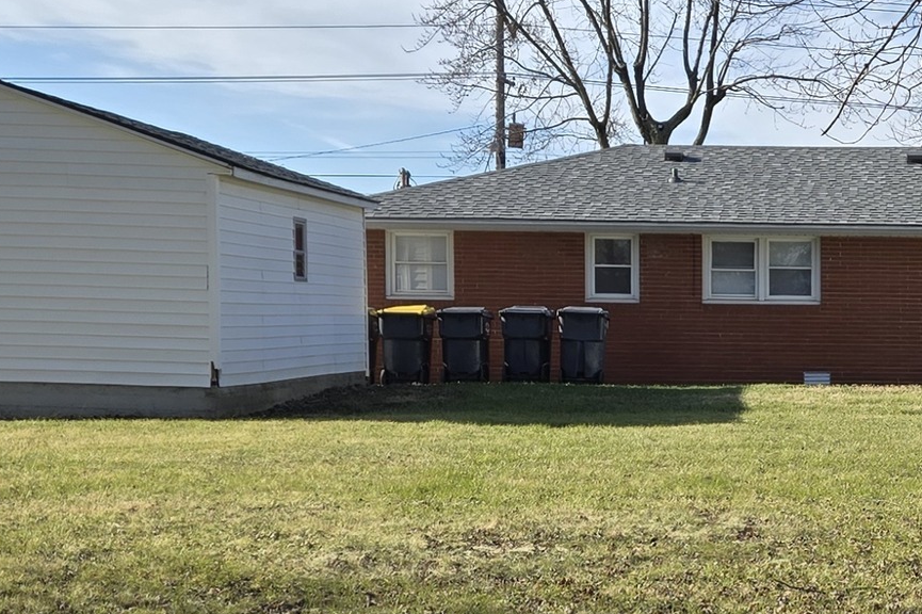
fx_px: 2176
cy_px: 457
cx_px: 922
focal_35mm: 85
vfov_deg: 16.0
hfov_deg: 23.0
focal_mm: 5.4
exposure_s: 1/1521
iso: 25
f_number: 1.8
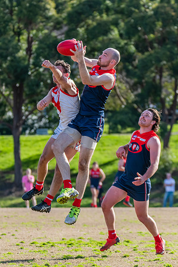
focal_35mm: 336
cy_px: 110
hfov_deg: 4.1
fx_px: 2492
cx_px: 56
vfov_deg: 6.1
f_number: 5
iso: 800
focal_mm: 190
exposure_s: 1/1600
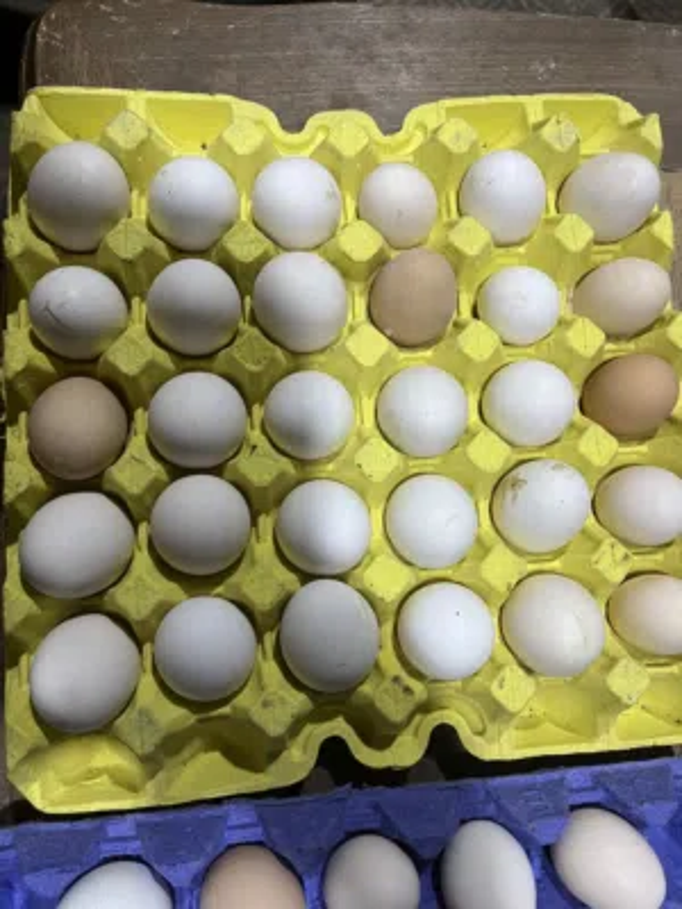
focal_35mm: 26
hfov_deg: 53.1
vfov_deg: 67.3
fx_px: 683
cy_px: 454
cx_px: 341
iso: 250
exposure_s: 1/60
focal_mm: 5.1
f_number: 1.6
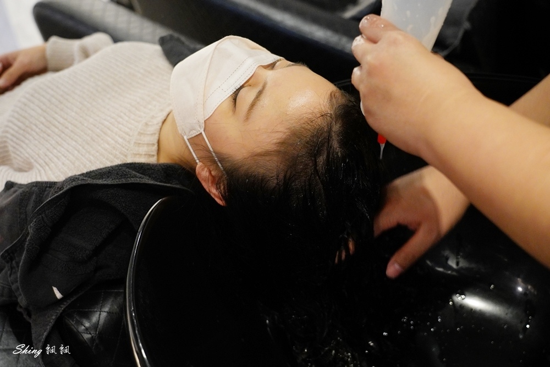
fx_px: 642
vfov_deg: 31.9
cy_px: 184
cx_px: 275
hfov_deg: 46.4
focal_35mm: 42
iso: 5000
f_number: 4.5
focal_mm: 42
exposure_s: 1/60
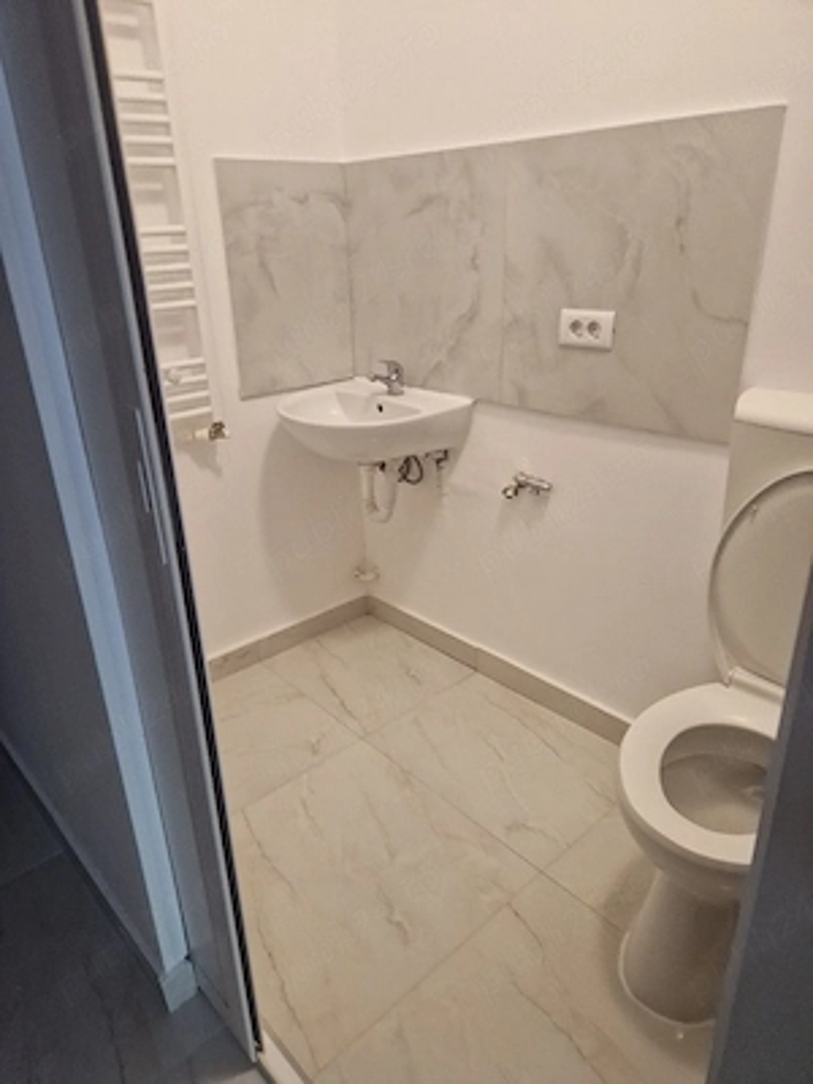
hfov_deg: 58.9
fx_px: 720
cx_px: 406
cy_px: 542
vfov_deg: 73.9
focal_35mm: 23
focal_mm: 5.4
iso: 50
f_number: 1.8
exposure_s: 1/100
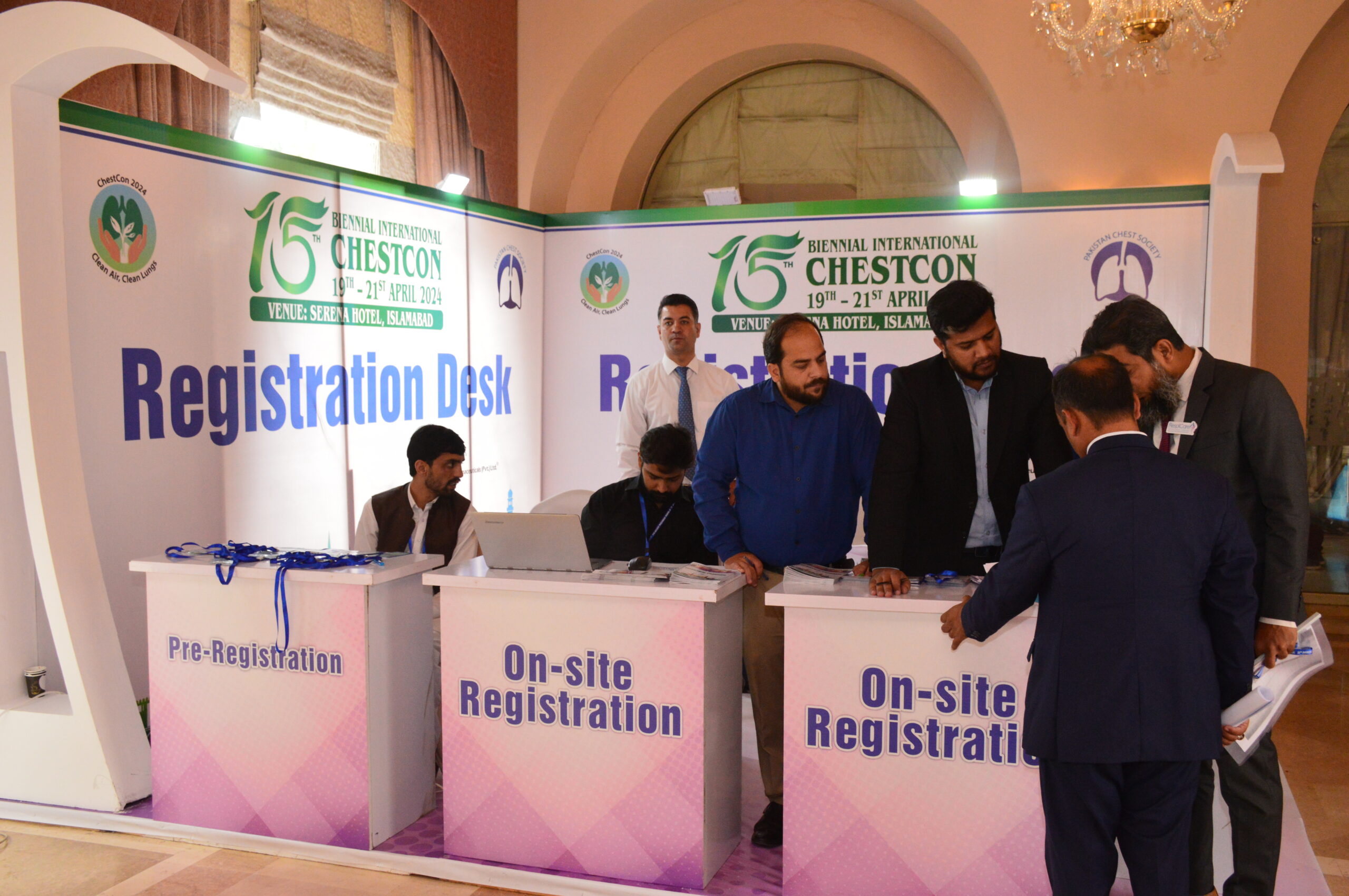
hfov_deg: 55.1
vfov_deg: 38.3
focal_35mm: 34
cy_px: 448
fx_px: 1292
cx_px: 674
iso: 1600
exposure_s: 1/125
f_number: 7.1
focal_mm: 23
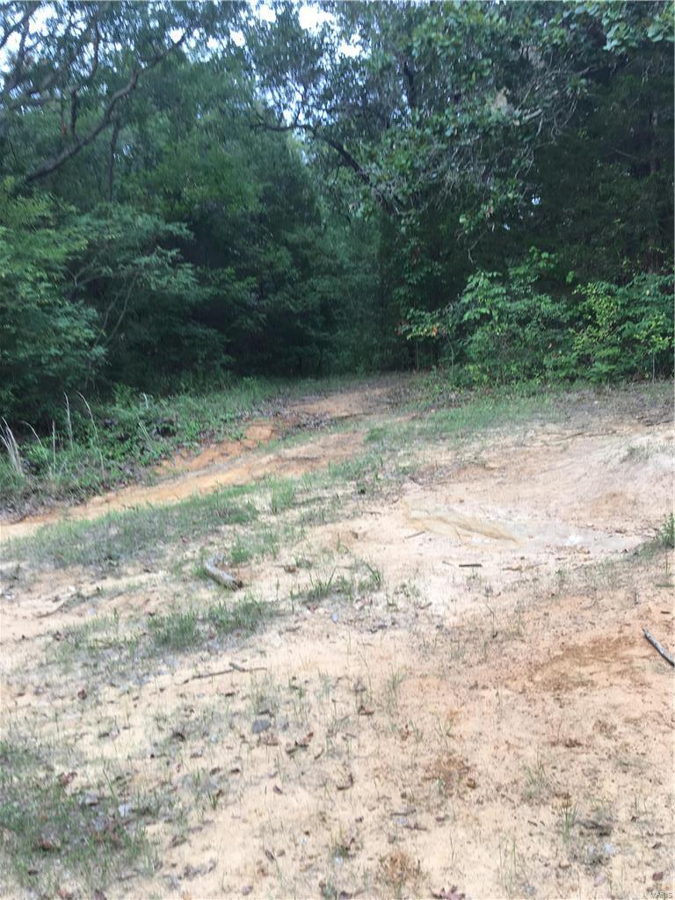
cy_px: 450
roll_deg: +1.5
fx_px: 754
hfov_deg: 48.2
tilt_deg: -8.6
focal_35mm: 29
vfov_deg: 61.7
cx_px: 338
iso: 32
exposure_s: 1/60
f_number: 2.2
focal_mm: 4.15
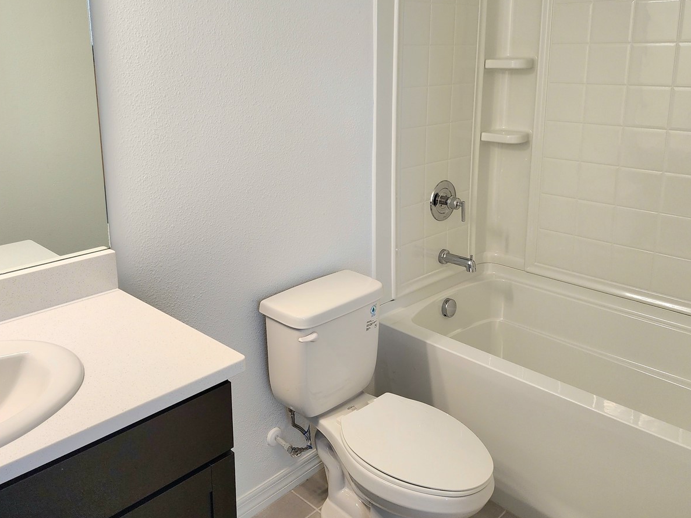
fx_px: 619
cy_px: 185
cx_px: 336
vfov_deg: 44.9
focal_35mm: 31
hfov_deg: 58.3
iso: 80
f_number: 1.8
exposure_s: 1/120
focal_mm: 6.4
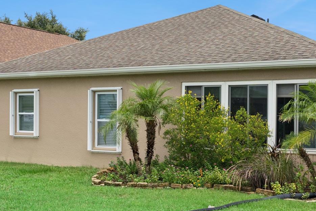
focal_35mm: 60
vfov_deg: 22.5
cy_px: 137
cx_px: 189
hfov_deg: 33.3
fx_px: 527
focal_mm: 35
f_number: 10
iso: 800
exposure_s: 1/1250
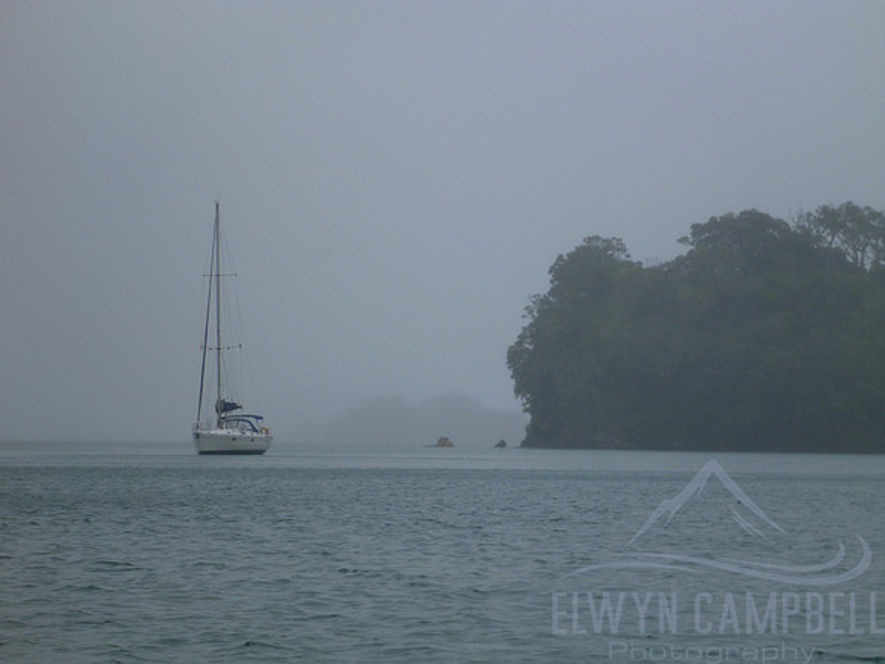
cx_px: 442
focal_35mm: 128
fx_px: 3272
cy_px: 332
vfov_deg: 11.6
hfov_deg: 15.4
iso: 100
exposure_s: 1/500
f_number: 5.9
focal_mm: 22.8
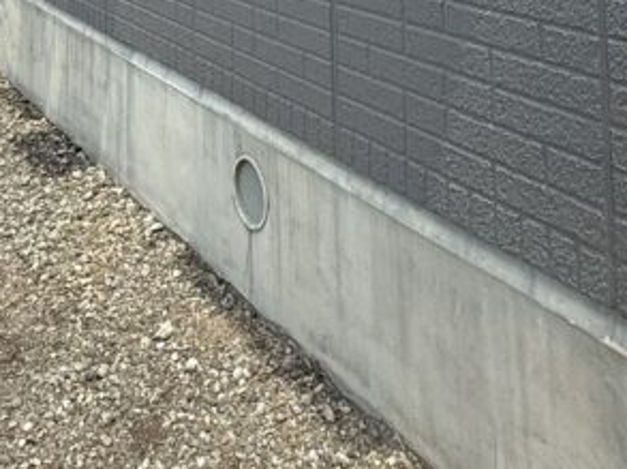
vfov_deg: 23.4
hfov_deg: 38.9
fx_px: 886
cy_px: -246
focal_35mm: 49
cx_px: 265
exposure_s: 1/734
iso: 64
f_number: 2.2
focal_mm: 2.22
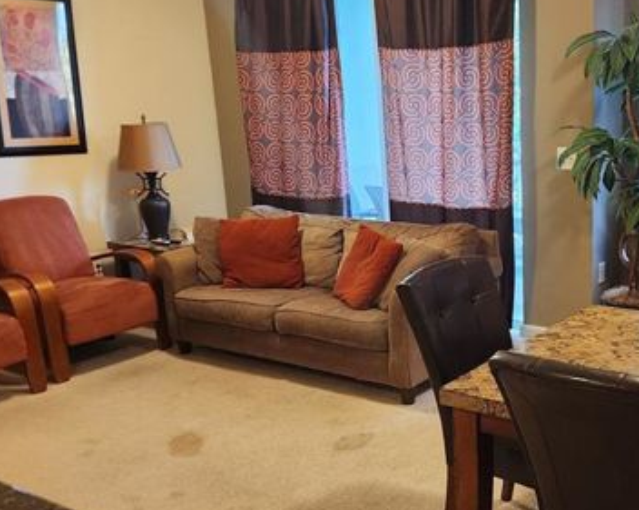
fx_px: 850
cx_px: 484
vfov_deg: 33.3
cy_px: 305
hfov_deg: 40.0
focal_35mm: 45
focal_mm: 5.4
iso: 1000
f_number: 1.8
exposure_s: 1/120
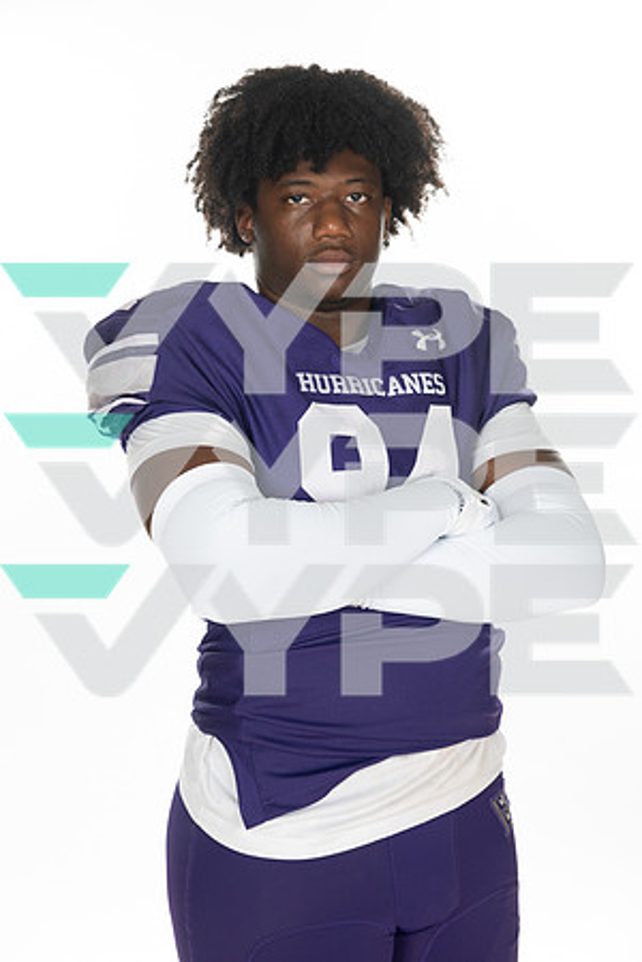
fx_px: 1658
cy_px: 481
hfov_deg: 21.9
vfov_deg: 32.4
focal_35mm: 62
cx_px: 321
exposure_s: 1/320
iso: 800
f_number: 7.1
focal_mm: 62
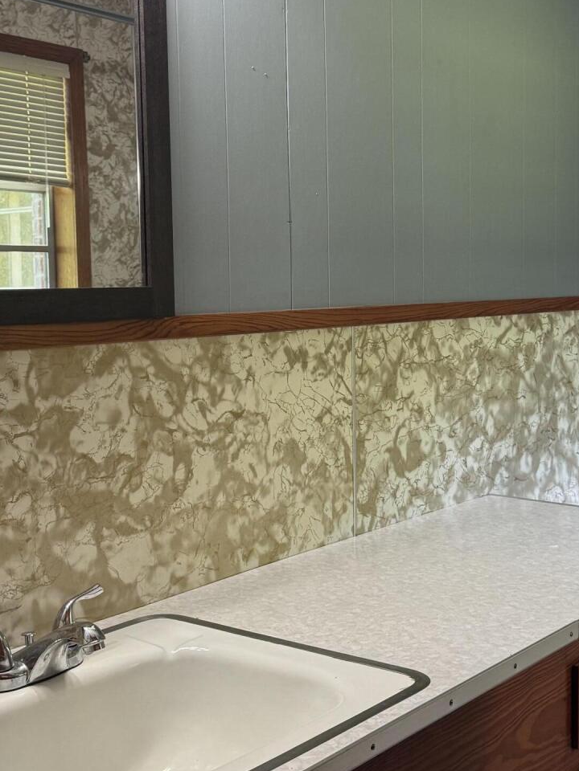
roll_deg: +1.6
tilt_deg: -2.5
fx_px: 1115
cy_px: 323
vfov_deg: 38.1
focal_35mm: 50
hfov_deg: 29.1
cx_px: 306
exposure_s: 1/60
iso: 200
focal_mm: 6.76
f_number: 1.78
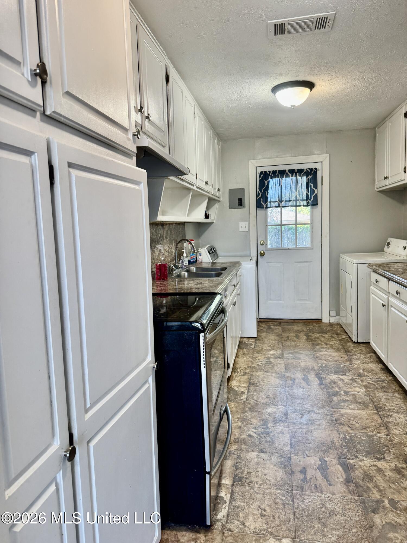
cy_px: 272
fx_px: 376
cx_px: 204
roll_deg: +2.9
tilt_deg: -6.6
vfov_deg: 71.6
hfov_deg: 56.8
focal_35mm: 24
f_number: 1.78
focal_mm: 6.76
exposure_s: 1/120
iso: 125
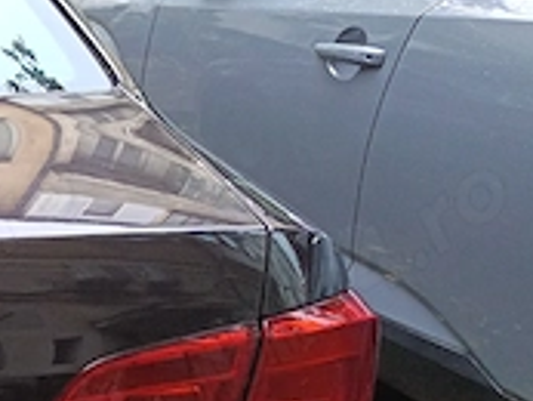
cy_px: 349
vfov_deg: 17.6
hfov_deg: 19.4
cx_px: -342
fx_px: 1279
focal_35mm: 83
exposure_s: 1/100
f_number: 1.75
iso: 1128
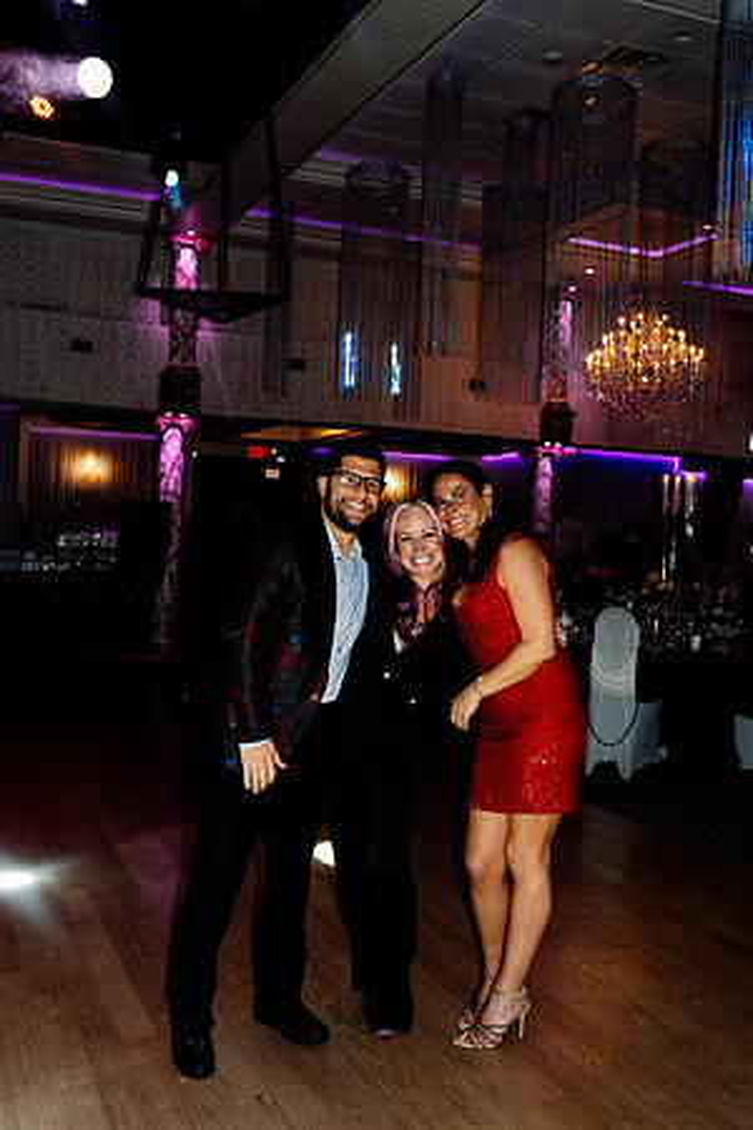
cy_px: 565
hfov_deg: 37.9
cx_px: 376
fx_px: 1098
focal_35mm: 35
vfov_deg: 54.4
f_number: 5.6
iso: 2000
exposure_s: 1/200
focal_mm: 35
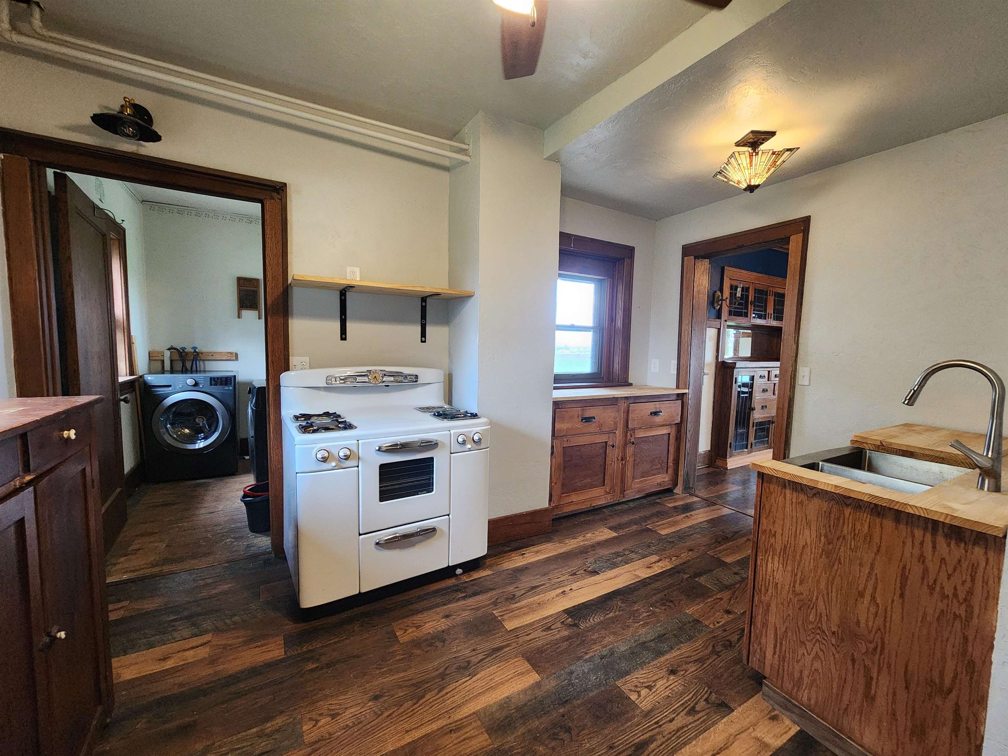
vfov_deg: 89.9
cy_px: 378
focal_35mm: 13
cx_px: 504
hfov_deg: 106.2
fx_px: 379
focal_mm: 2.2
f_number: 2.2
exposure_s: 1/60
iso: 400
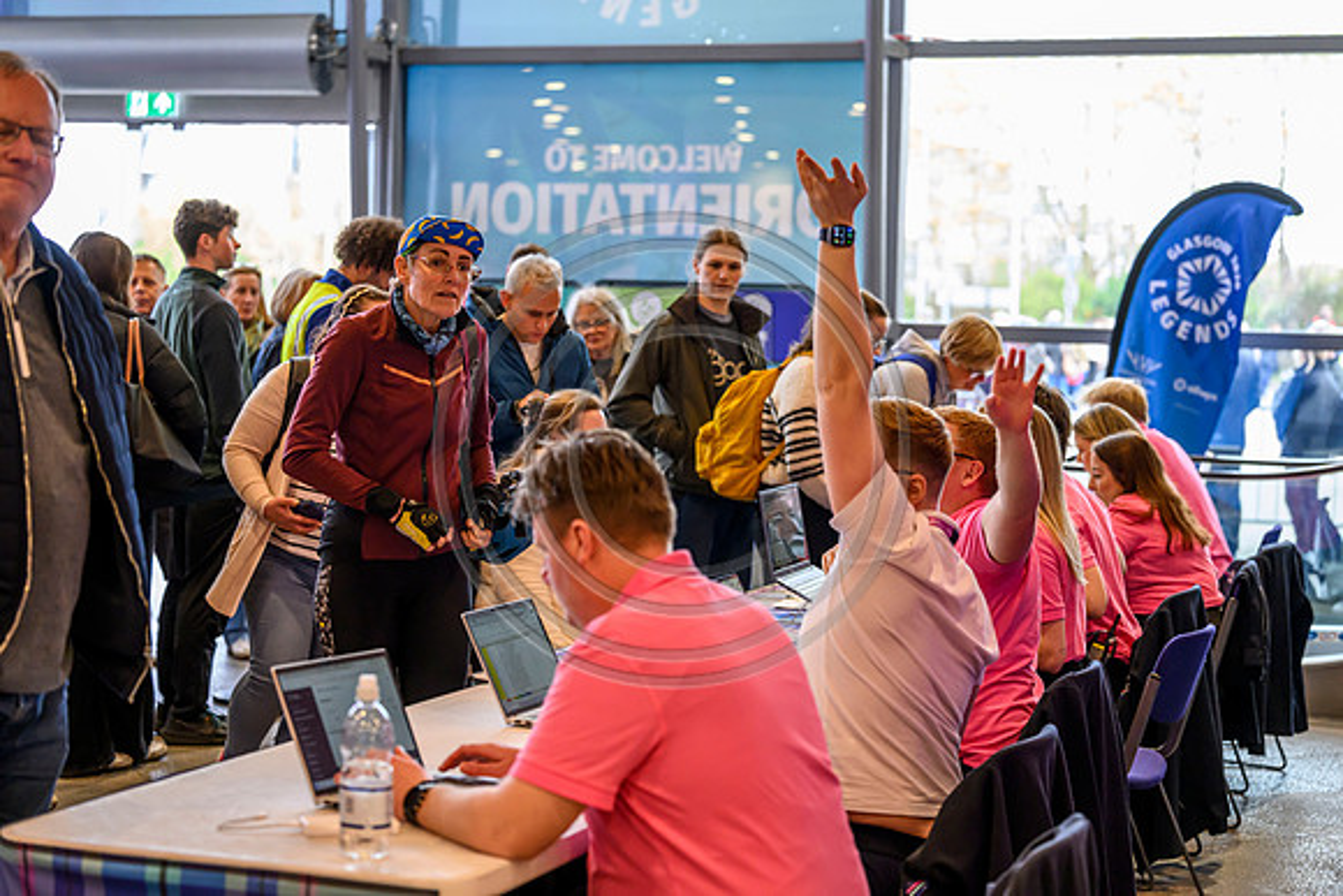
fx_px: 2612
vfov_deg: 19.5
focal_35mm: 70
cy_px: 448
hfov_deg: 28.8
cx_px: 672
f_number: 3.2
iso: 2500
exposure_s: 1/250
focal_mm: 70
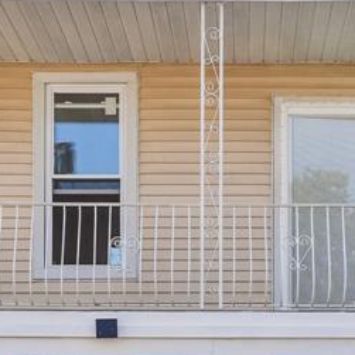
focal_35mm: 97
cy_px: 325
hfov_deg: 17.9
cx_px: 231
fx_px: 1125
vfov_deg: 17.6
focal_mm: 28
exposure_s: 1/200
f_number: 8
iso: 125
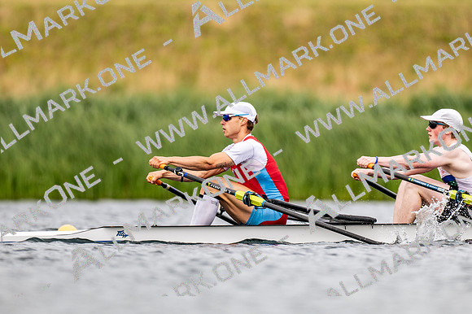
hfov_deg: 2.3
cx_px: 236
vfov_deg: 1.5
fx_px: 11793
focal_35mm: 900
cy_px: 157
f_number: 4
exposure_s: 1/2500
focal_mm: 600
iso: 320
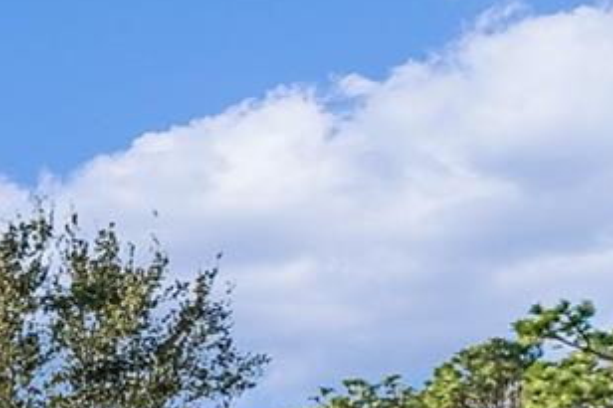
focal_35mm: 83
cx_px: -671
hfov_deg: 16.9
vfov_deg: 13.6
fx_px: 1412
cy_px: 856
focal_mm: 16
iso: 100
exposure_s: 1/125
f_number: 5.6
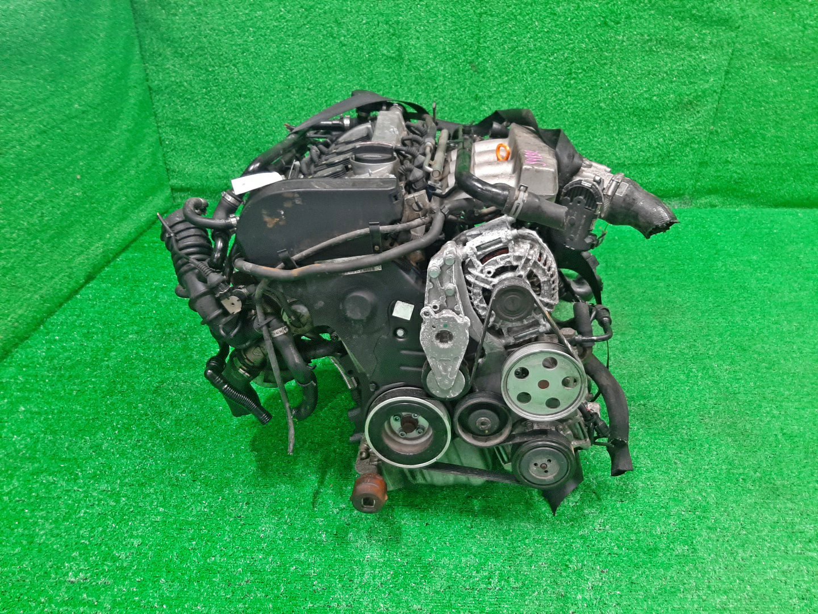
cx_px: 409
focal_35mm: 26
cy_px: 307
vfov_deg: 53.1
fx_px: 614
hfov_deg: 67.3
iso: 186
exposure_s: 1/50
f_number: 1.7
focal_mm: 3.93
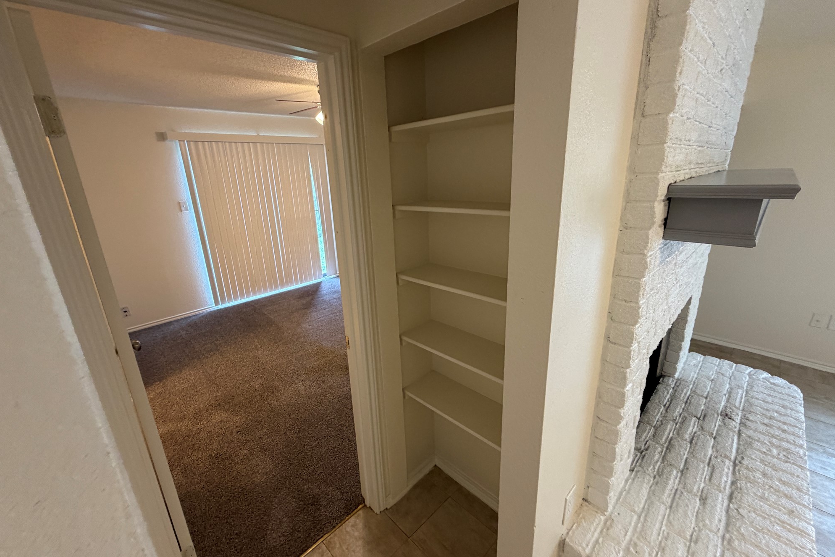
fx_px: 348
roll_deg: +2.5
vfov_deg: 77.3
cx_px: 415
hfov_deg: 100.4
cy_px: 274
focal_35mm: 15
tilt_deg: -17.4
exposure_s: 1/60
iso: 250
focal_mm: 2.22
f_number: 2.2
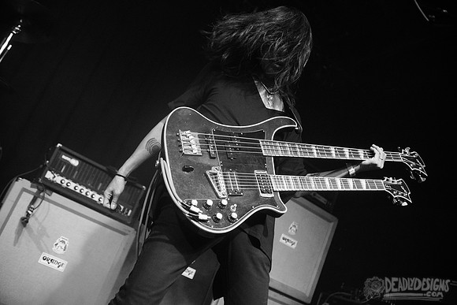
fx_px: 444
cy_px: 152
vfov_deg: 37.9
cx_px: 228
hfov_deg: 54.4
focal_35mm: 35
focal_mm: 35
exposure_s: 1/200
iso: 3200
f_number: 3.2
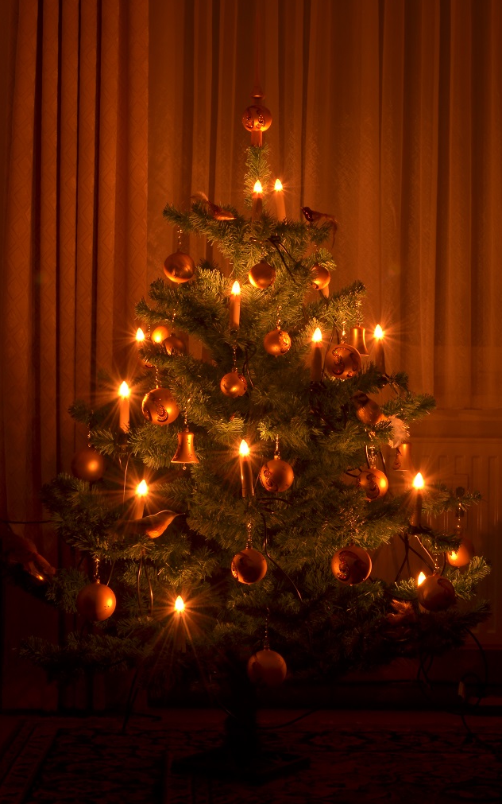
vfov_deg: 29.6
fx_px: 1521
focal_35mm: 70
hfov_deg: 18.7
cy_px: 398
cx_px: 259
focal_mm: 45
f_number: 22
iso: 200
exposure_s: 5
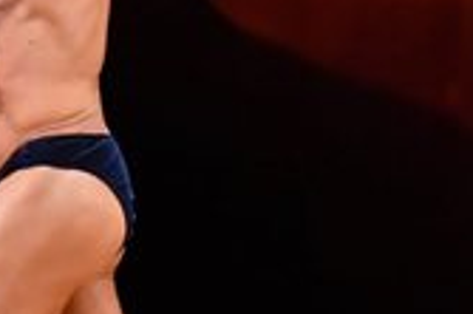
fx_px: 13257
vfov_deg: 1.4
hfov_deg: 2.0
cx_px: -30
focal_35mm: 1010
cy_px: 65
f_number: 5.6
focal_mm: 145
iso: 4000
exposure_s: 1/400
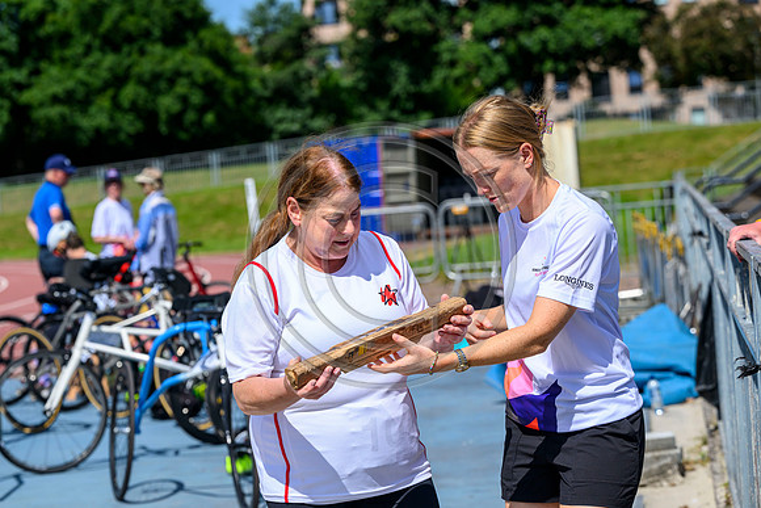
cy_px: 254
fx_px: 2114
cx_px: 380
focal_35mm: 100
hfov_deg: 20.4
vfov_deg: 13.7
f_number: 5
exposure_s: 1/3200
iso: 320
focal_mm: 100
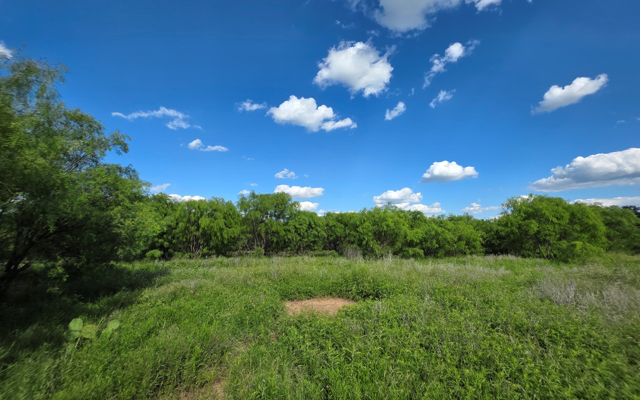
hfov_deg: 105.3
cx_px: 319
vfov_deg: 78.6
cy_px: 191
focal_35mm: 14
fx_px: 244
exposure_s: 1/1894
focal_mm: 2.2
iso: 40
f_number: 1.9
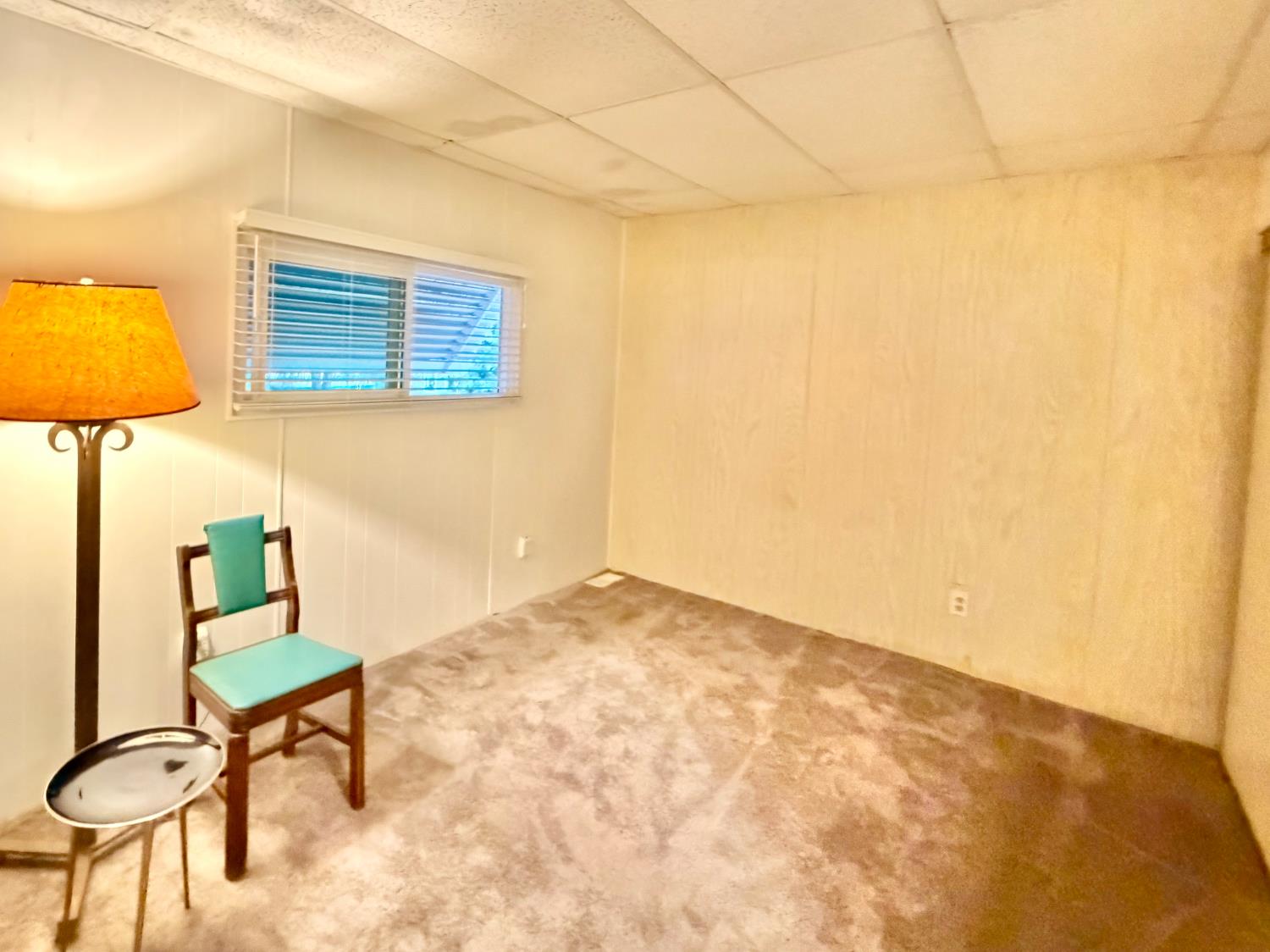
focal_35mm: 14
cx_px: 635
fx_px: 513
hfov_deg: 102.1
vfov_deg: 85.6
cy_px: 476
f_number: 2.2
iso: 3200
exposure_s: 1/20
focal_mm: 2.22
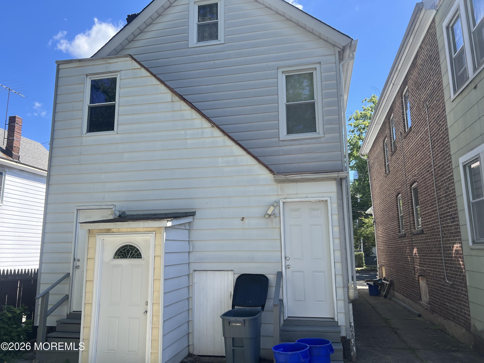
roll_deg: -0.6
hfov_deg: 67.3
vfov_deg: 53.1
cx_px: 242
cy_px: 182
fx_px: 364
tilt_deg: +11.4
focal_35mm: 26
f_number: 1.5
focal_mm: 5.7
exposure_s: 1/1838
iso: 50
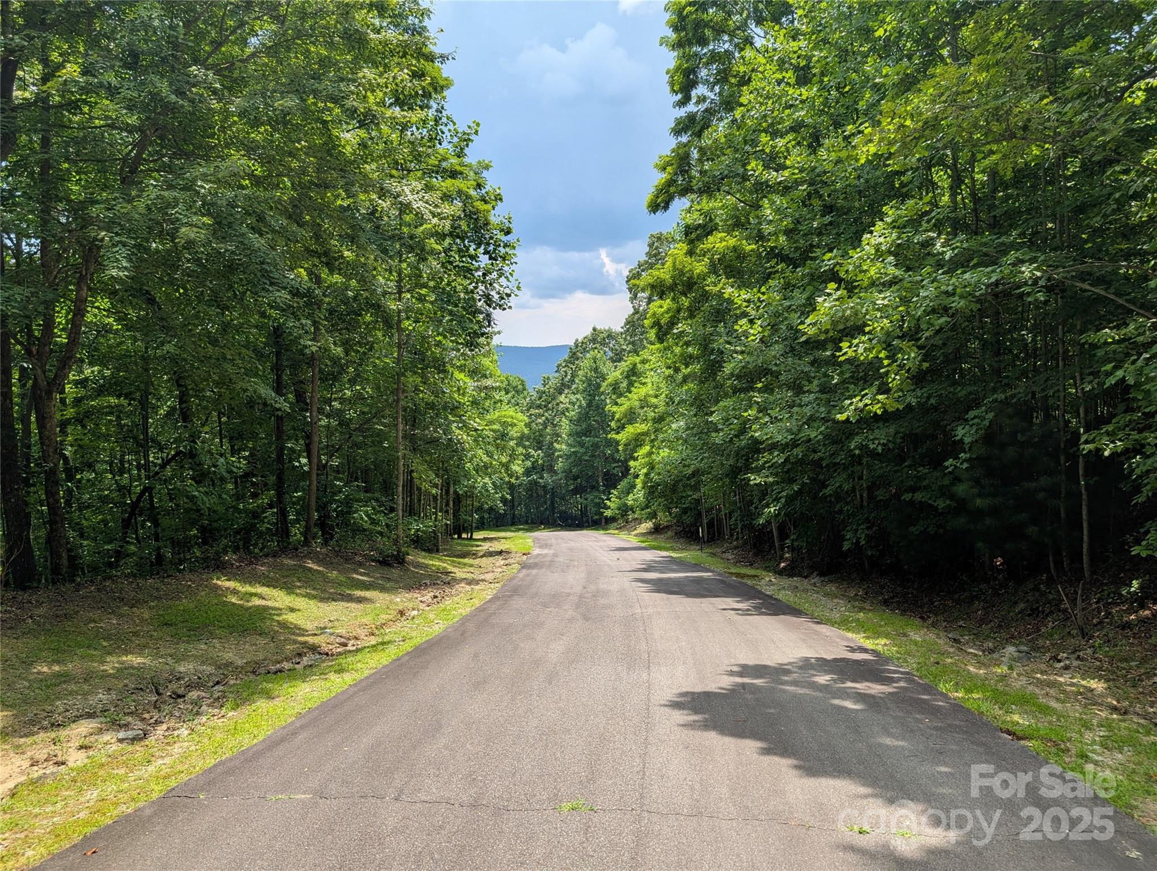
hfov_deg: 71.5
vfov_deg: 56.9
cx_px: 578
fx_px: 803
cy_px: 436
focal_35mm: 24
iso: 23
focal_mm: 6.9
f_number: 1.68
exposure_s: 1/718
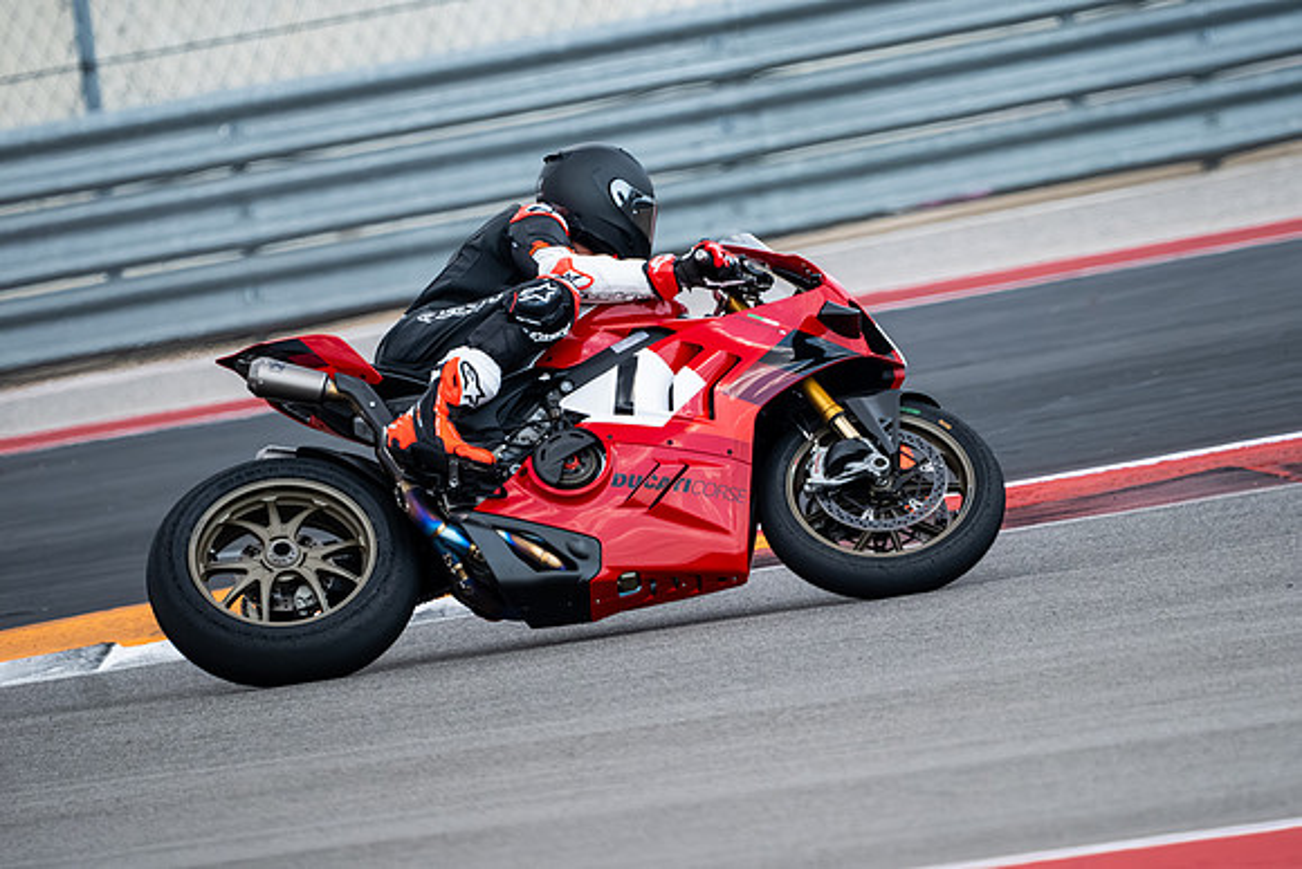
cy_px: 434
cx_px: 651
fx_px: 27130
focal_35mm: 750
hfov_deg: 2.7
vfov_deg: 1.8
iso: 1600
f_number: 5.6
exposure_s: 1/4000
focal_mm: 500
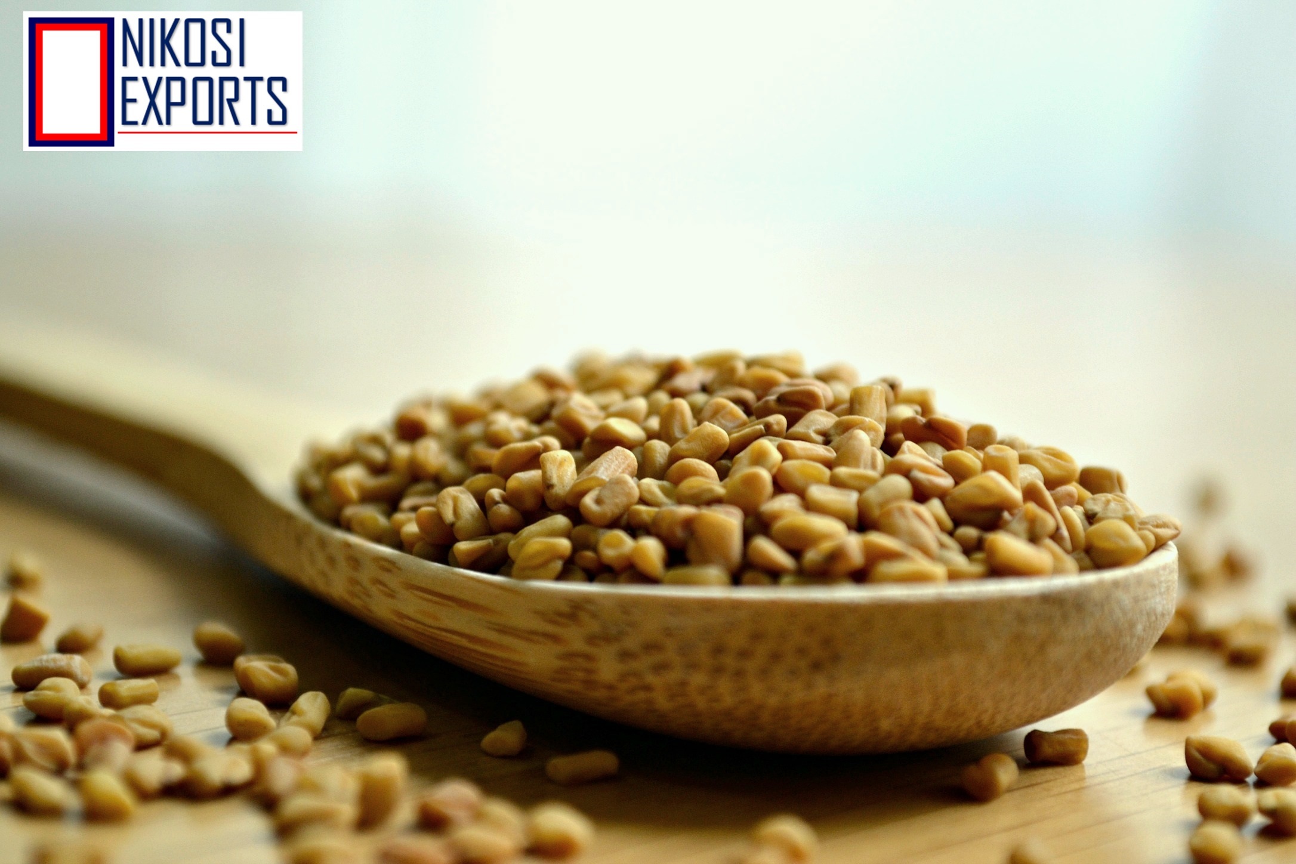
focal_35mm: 82
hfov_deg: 24.6
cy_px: 432
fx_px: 2970
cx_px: 648
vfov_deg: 16.6
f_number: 5.6
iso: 400
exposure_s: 1/80
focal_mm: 55
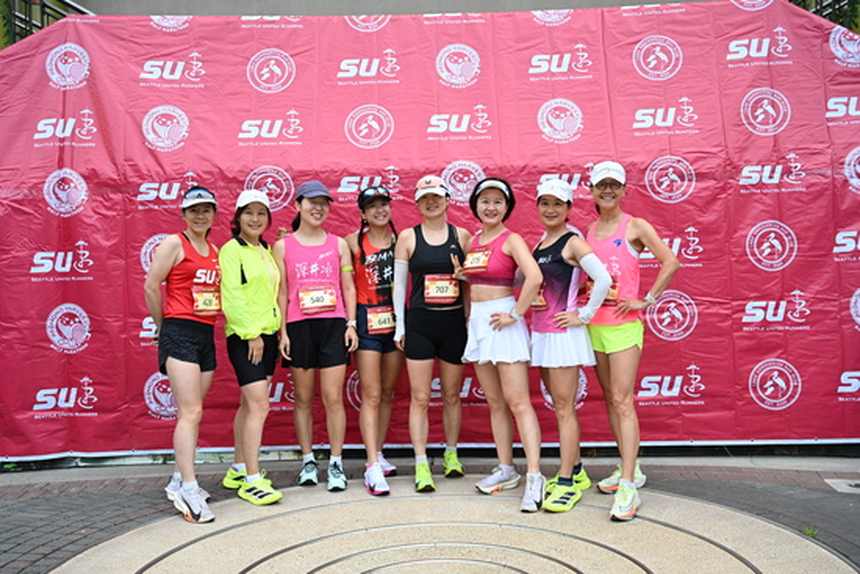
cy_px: 287
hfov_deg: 51.9
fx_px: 884
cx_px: 430
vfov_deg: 36.0
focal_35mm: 37
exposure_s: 1/500
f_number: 4
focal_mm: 37
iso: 2000
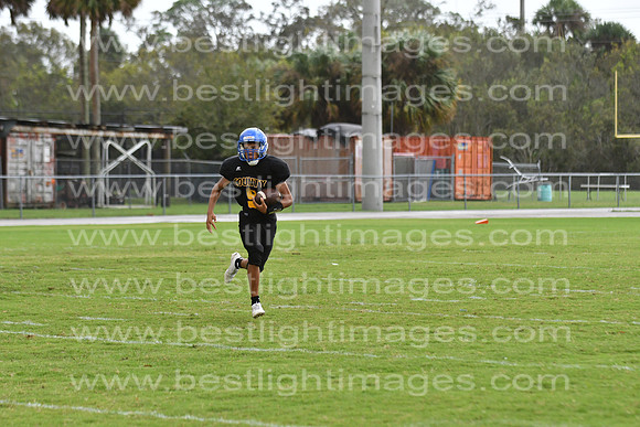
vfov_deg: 6.5
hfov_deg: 9.8
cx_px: 320
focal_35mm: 210
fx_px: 3734
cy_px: 214
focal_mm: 140
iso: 1000
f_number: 3.5
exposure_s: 1/1600
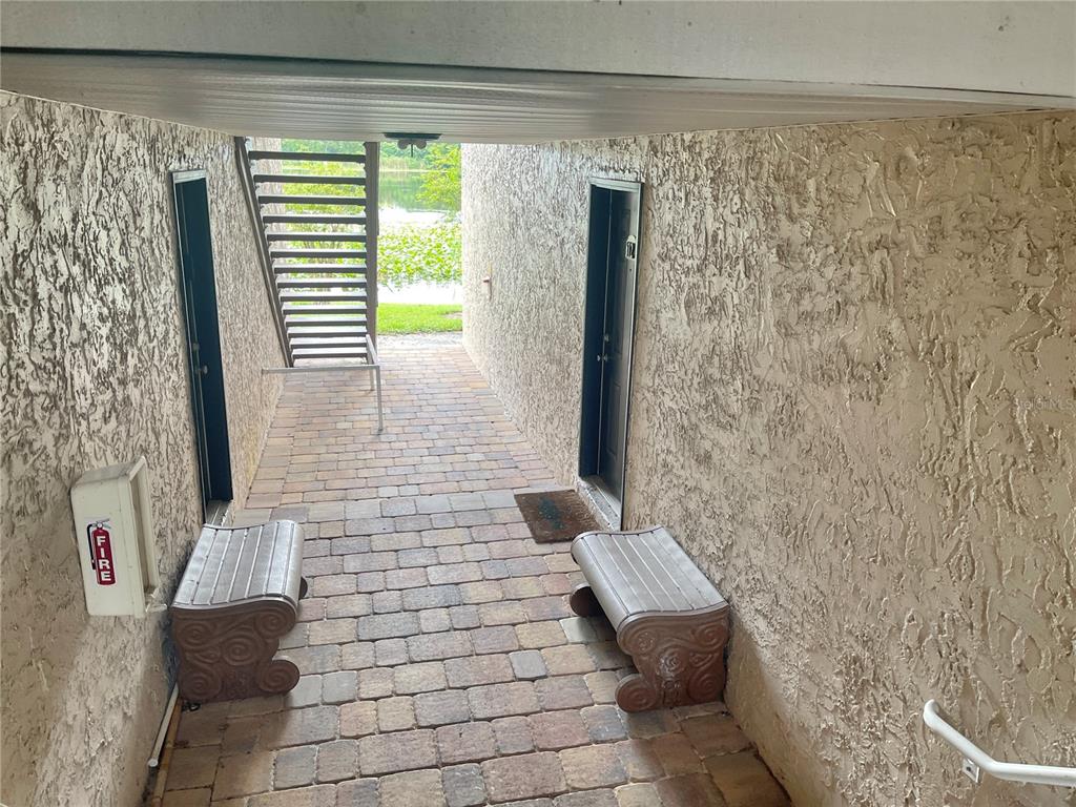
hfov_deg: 69.4
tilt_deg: -16.8
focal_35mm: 25
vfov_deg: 54.9
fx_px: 777
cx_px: 538
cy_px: 404
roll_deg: -2.0
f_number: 1.6
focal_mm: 5.1
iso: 100
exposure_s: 1/121
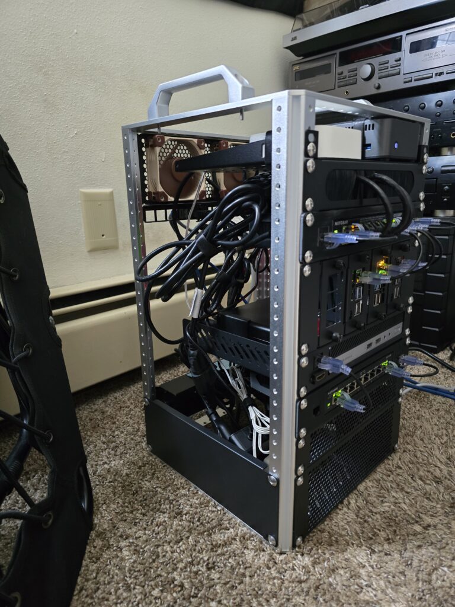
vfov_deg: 73.9
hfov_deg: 58.9
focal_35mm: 23
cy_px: 304
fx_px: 403
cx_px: 228
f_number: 1.7
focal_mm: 6.3
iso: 1250
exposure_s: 1/40
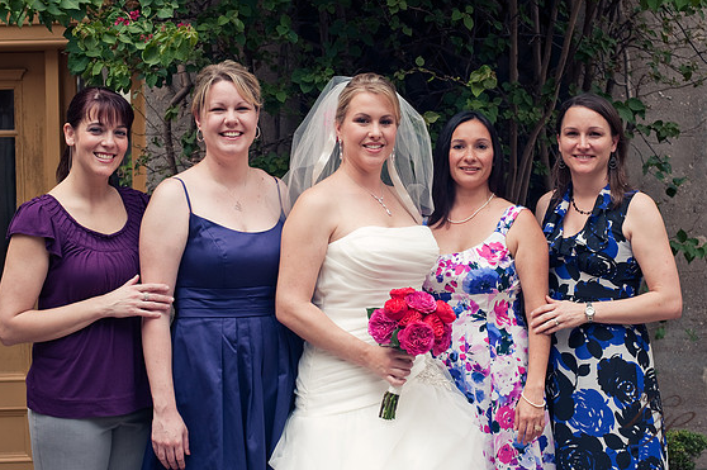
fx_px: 1020
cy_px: 228
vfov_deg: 25.9
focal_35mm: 52
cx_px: 341
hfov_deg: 38.2
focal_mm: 50
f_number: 5.6
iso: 400
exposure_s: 1/250
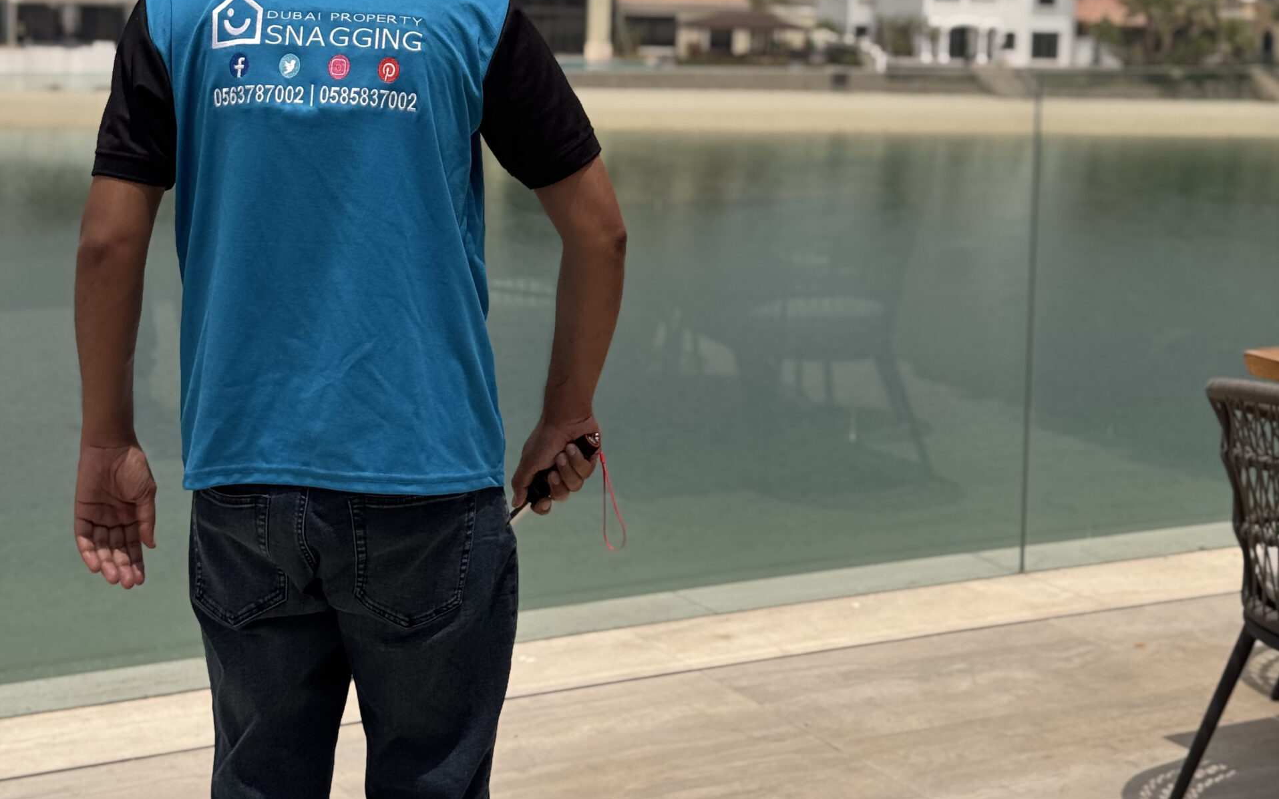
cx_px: 641
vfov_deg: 18.8
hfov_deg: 30.2
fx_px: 2370
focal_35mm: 68
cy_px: 65
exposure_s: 1/6410
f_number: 1.78
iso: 64
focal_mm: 6.76
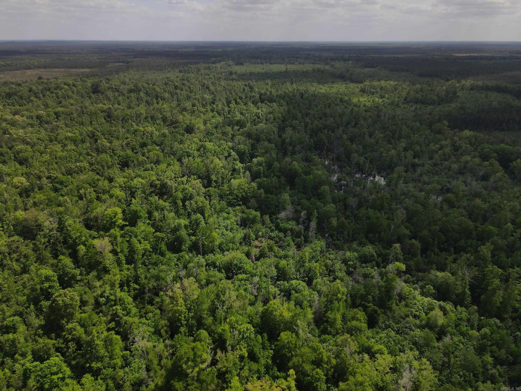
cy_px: 196
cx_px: 260
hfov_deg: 71.6
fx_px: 361
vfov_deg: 56.8
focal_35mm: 24
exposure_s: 1/100
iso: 100
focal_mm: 4.5
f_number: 2.8
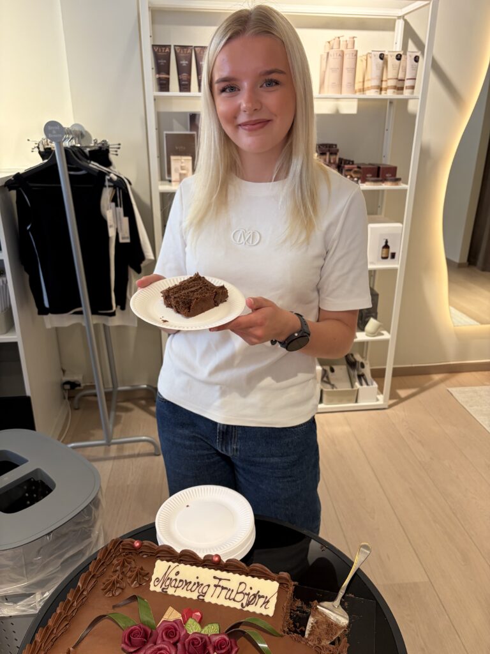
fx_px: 491
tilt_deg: -20.1
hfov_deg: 53.1
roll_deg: -0.4
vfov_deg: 67.3
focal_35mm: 26
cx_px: 245
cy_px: 327
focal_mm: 5.96
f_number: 1.6
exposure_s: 1/100
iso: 100
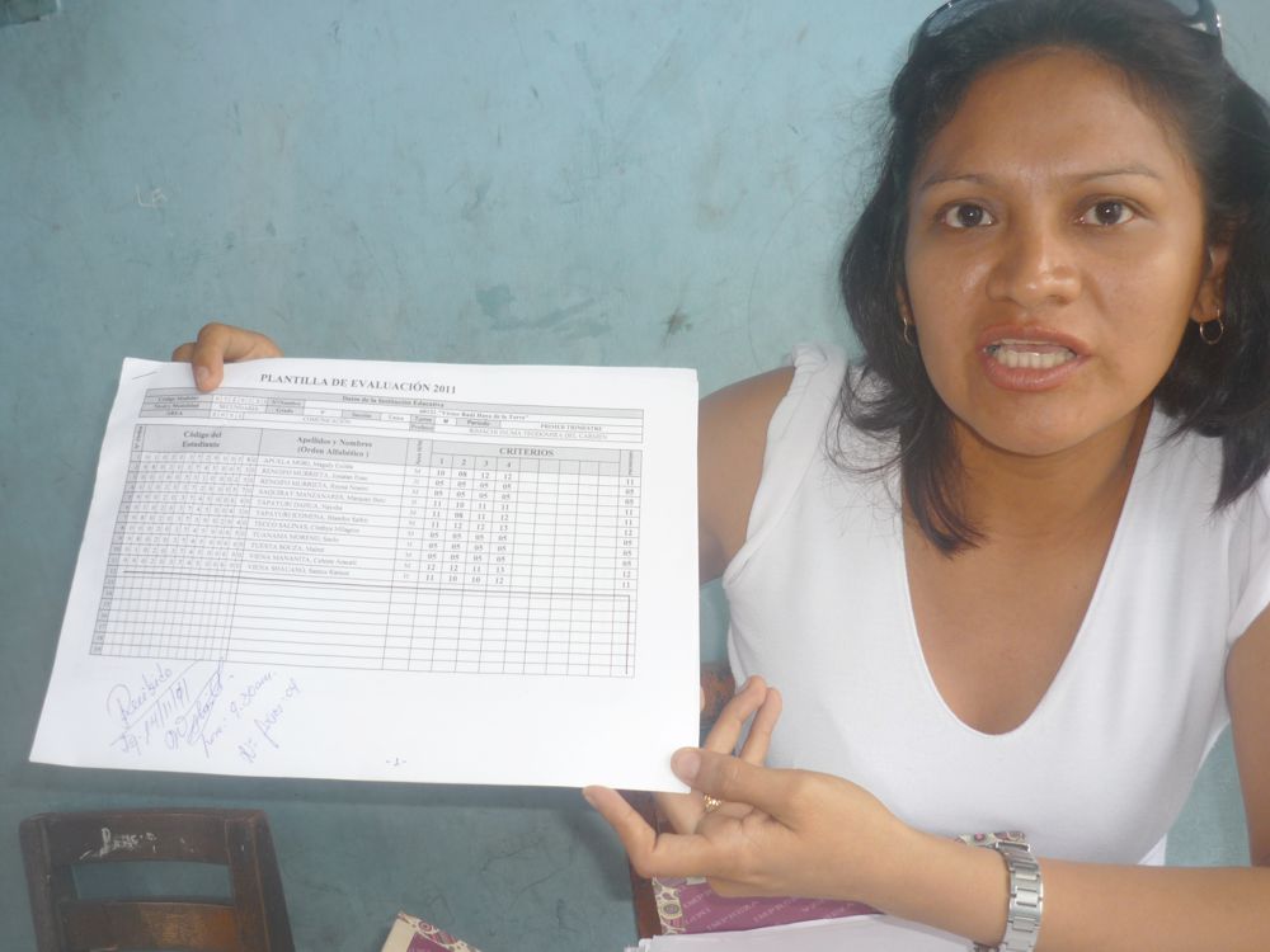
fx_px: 1211
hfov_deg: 55.4
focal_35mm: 33
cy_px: 476
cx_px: 635
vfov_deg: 42.9
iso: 100
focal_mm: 5.5
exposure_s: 1/50
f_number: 2.8
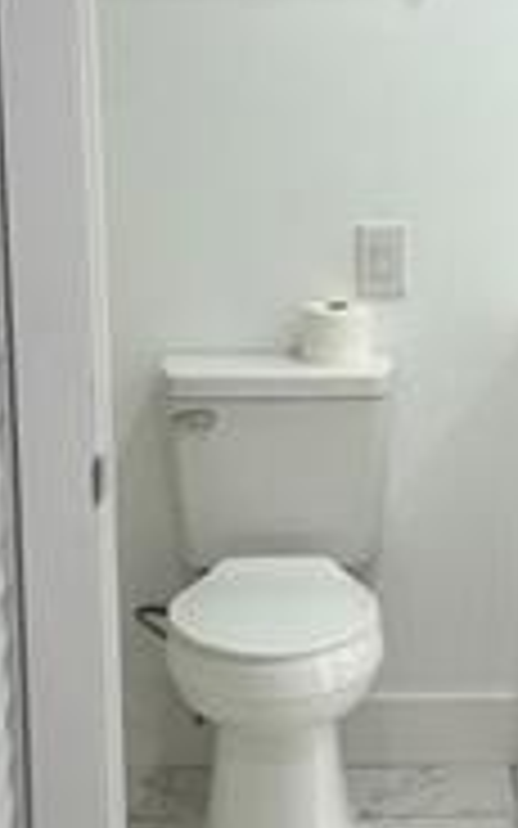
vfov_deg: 18.1
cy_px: 477
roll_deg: -0.3
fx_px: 2598
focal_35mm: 115
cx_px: 419
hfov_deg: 11.3
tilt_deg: -11.8
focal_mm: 5.96
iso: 50
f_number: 1.6
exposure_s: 1/120
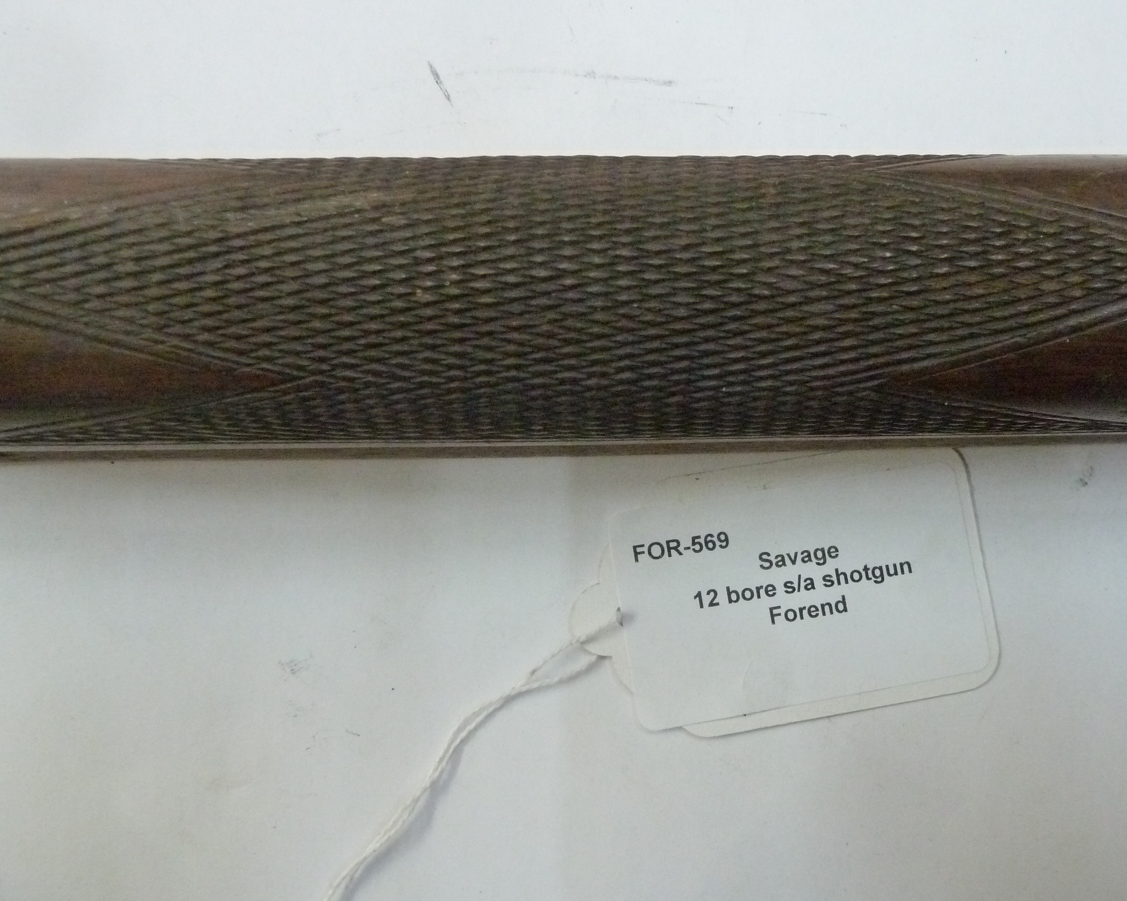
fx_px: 967
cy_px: 469
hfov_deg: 60.0
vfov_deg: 50.0
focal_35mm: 29
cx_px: 666
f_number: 3.3
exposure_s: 1/50
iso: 800
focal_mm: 4.1
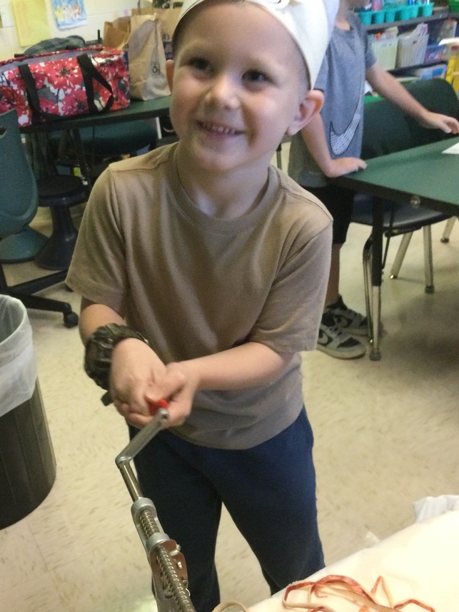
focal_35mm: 37
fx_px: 654
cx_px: 196
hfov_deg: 38.6
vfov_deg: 50.1
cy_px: 330
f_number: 2.4
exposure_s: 1/30
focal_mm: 3.3
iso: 200
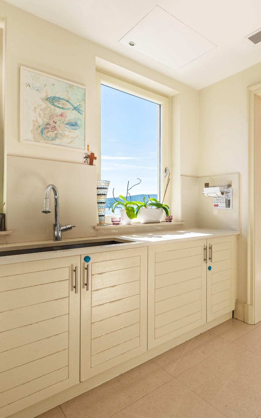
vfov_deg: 79.7
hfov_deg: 50.5
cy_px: 205
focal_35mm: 22
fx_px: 251
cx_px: 221
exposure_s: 1/125
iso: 50
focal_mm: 14
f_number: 7.1
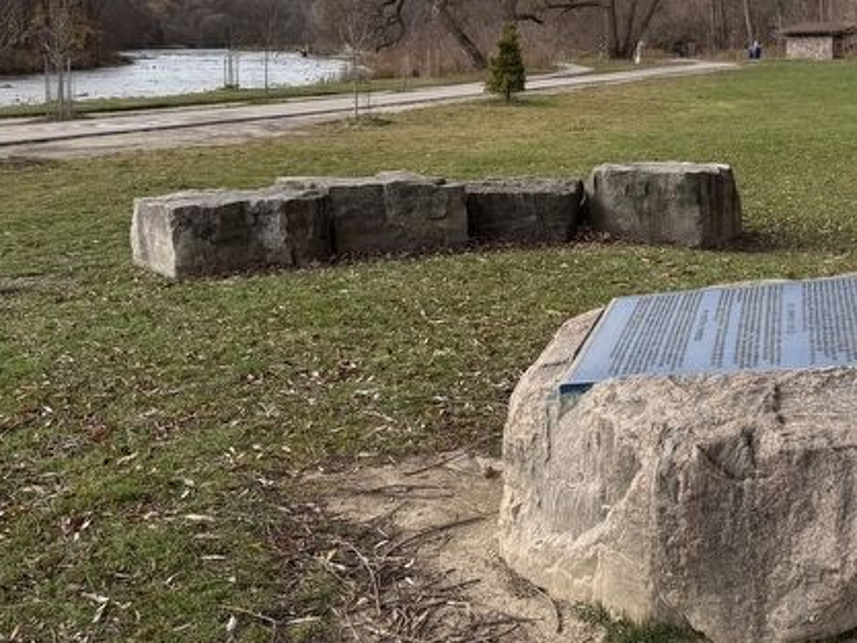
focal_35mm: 46
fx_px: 1139
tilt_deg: -2.0
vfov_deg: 30.4
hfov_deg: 41.1
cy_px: 90
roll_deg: +0.4
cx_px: 512
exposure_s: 1/2299
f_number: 1.78
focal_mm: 6.76
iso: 100
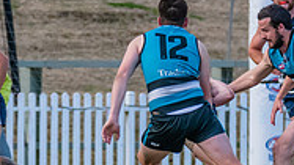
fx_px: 12273
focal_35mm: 1575
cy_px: 61
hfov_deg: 1.4
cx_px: 316
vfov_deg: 0.8
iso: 2200
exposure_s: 1/2000
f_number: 6
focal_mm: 350
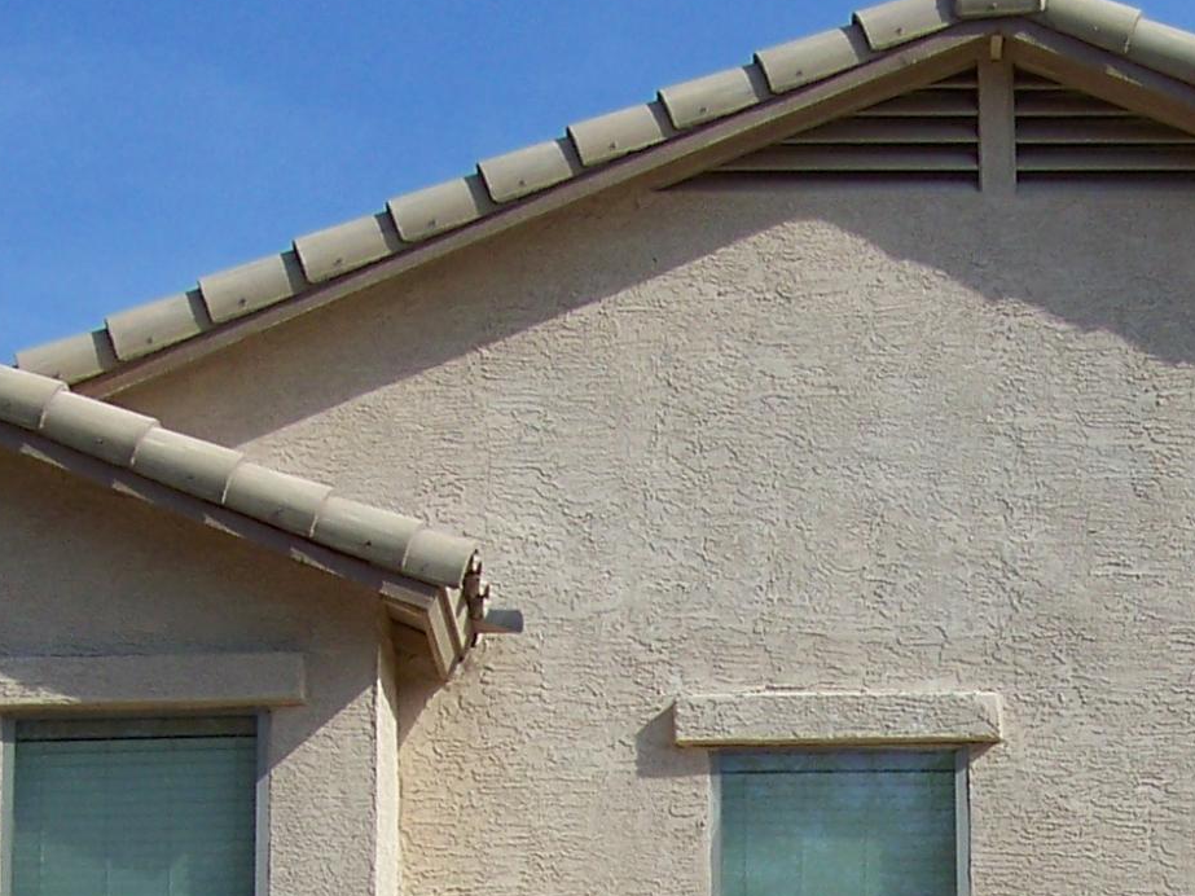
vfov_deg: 12.2
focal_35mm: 117
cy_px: 1230
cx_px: 977
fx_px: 4039
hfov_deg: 16.7
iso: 64
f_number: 4
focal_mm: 5.85
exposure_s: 1/640
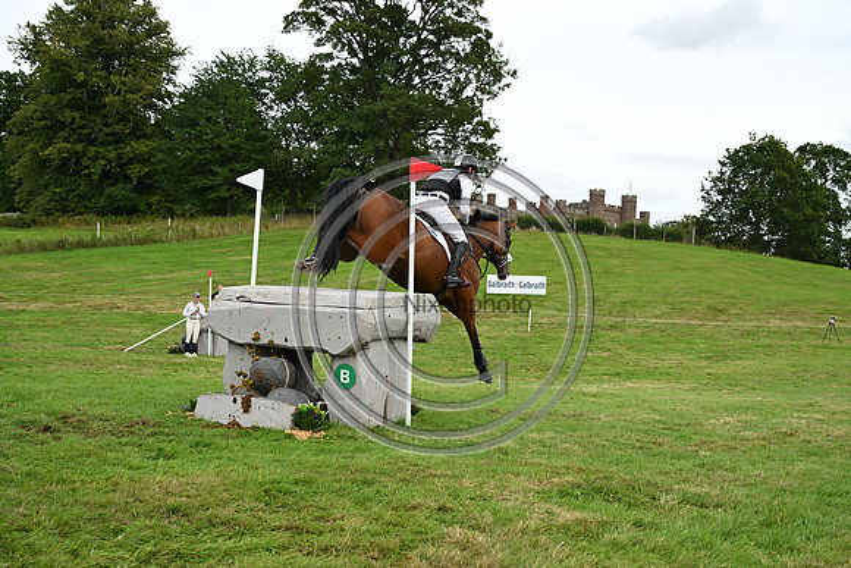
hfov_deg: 49.5
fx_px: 922
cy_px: 284
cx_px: 426
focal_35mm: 39
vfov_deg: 34.2
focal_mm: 39
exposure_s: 1/1250
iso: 500
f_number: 4.5
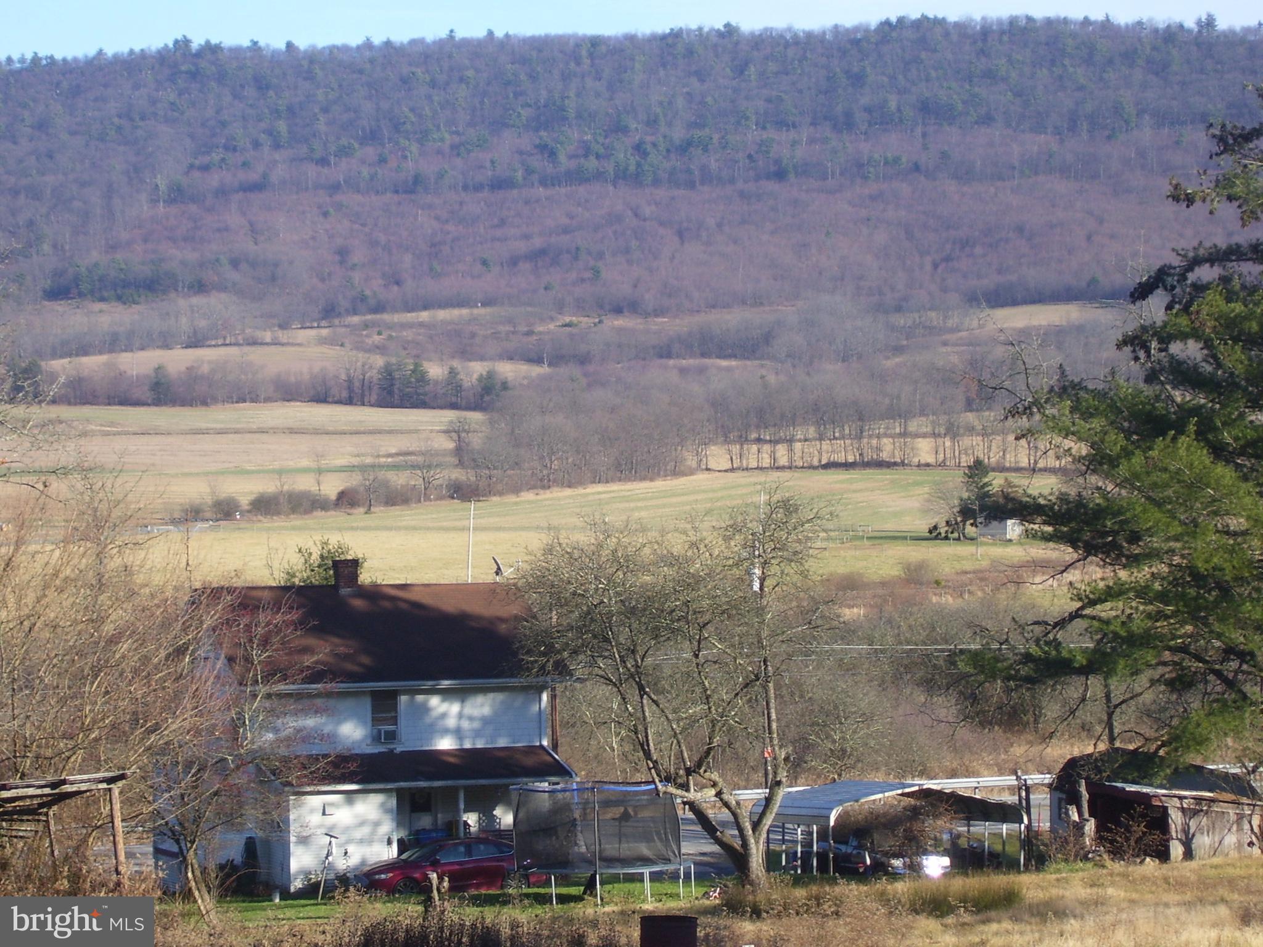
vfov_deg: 13.7
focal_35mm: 108
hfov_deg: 18.2
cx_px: 632
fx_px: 3940
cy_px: 474
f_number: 4.6
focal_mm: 18
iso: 80
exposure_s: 1/250
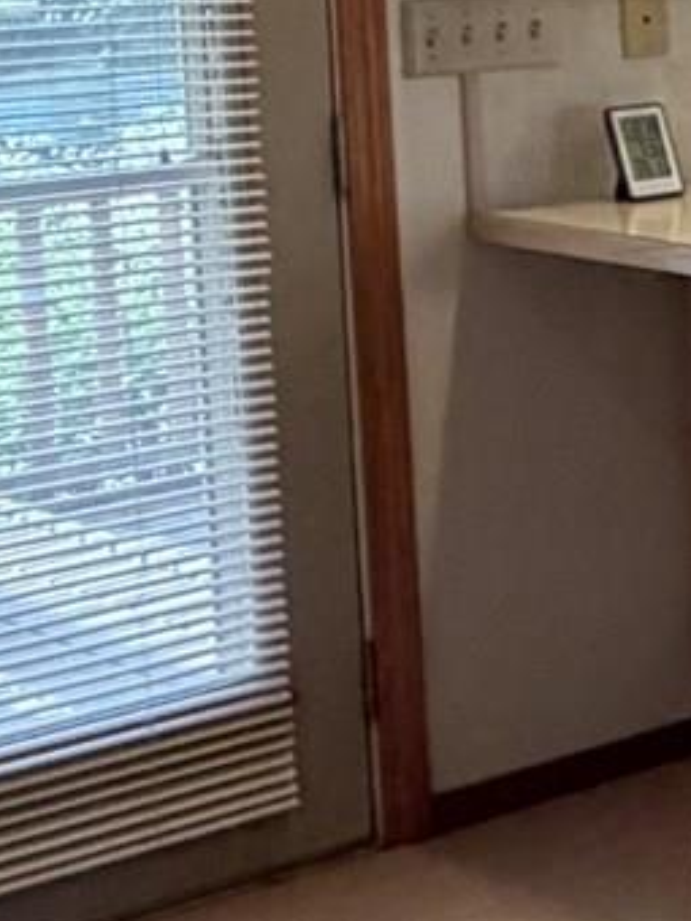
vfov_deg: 20.0
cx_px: 2179
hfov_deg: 10.3
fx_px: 2529
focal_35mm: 95
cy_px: -14
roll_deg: +0.7
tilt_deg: -3.1
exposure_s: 1/120
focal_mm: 2.22
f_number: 2.2
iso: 160
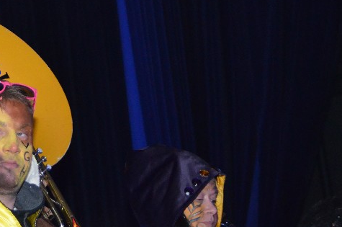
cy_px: 85
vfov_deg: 8.1
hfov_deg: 12.1
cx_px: 14
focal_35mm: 168
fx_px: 1593
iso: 3200
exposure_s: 1/60
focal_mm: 52
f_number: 4.8
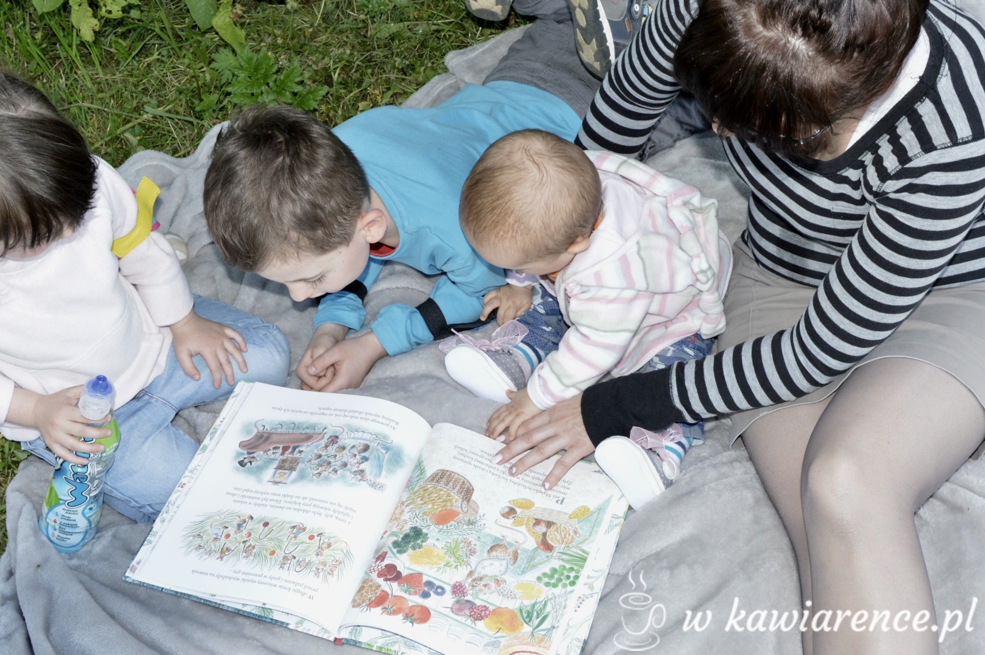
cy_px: 328
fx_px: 861
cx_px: 492
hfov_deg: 59.5
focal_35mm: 32
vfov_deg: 41.6
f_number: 7.1
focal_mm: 21
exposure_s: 1/200
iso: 400
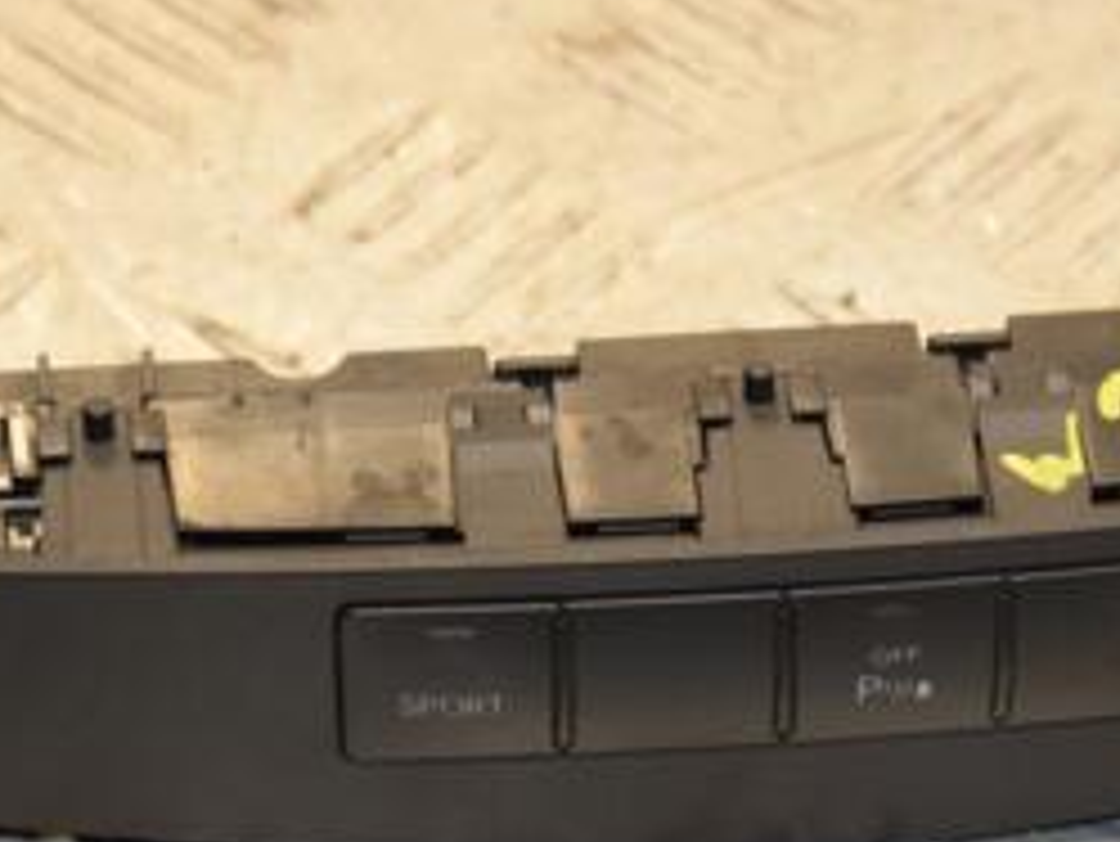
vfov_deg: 6.1
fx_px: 7866
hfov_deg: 8.1
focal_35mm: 243
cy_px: 567
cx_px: 724
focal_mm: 70
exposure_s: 1/200
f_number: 6.3
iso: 800
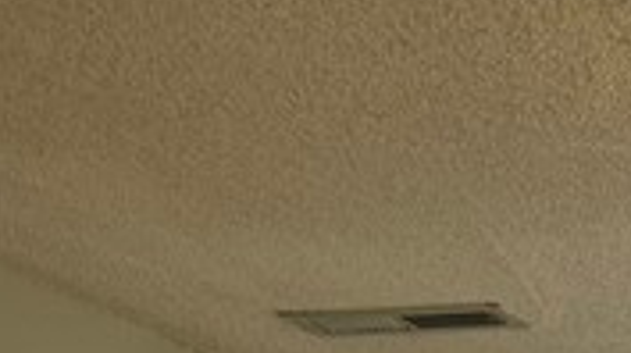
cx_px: 1191
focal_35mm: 164
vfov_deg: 5.9
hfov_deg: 11.9
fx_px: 2740
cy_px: 1569
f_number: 1.5
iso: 40
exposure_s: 1/120
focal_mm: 5.7
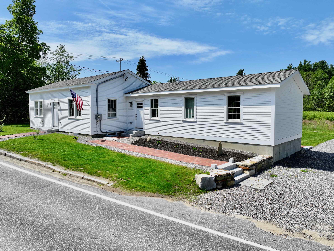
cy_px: 121
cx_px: 172
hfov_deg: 69.4
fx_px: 241
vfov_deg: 54.9
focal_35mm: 25
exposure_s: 1/2500
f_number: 2.8
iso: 100
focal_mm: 12.29
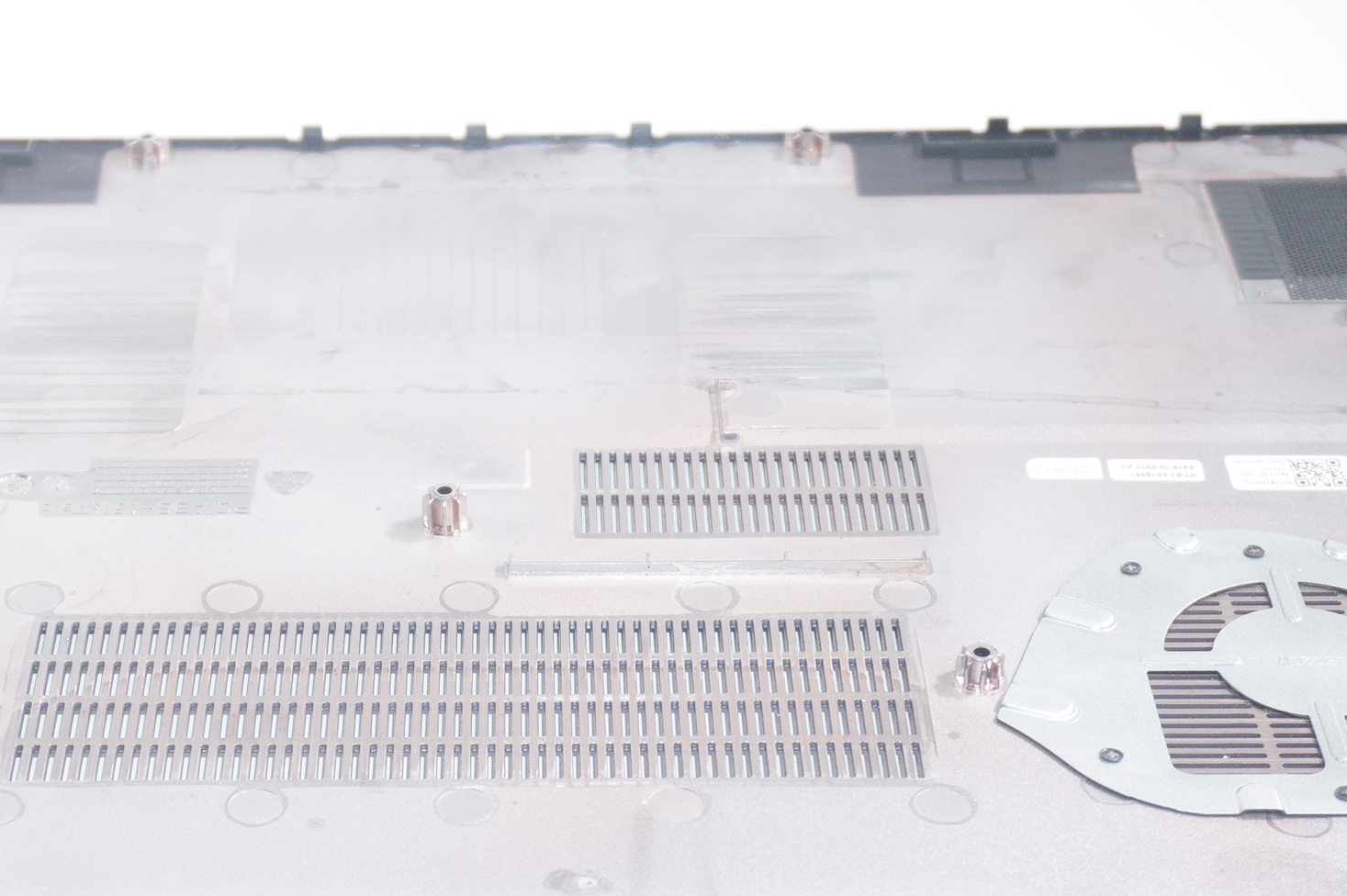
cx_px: 455
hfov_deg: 24.4
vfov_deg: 16.3
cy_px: 703
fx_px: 3104
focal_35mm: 83
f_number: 5
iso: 640
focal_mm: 27
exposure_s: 1/50
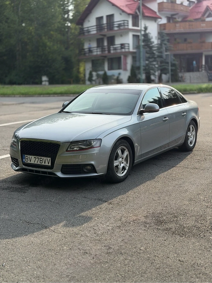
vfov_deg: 39.7
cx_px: 106
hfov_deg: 30.3
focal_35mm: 48
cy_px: 142
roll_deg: +2.1
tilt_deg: -7.7
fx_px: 392
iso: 80
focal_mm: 6.76
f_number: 1.78
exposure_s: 1/2273
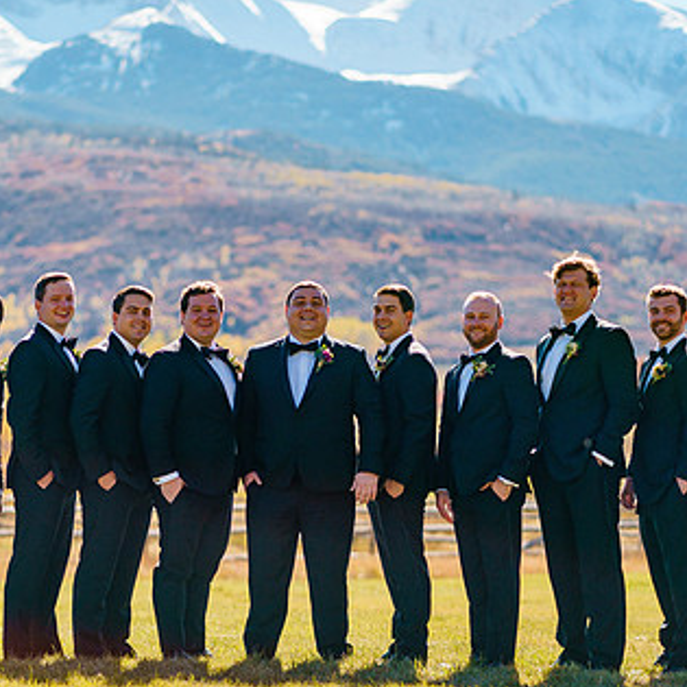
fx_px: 3188
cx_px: 273
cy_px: 339
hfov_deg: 12.3
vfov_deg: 12.3
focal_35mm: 142
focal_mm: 85
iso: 200
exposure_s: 1/10000
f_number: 2
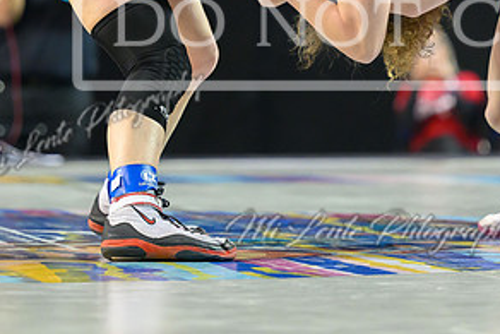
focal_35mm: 288
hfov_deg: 7.1
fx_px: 4002
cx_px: 322
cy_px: 11
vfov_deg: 4.8
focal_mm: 130
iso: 4000
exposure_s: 1/800
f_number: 2.8
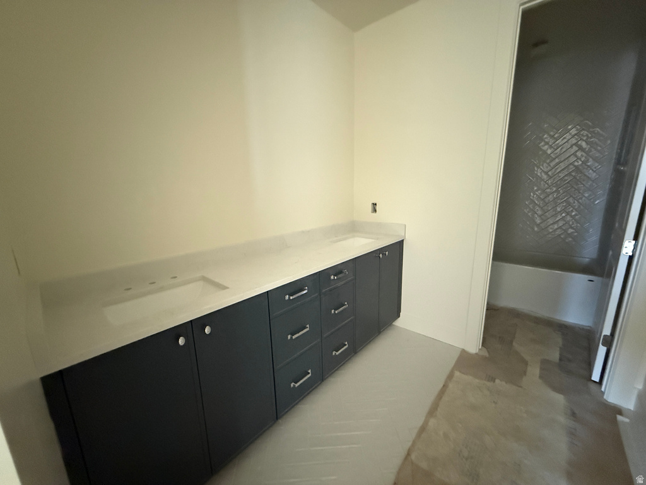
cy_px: 242
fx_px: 261
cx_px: 323
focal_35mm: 14
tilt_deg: -12.2
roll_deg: +1.5
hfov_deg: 102.1
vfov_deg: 85.7
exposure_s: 1/60
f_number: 2.2
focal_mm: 2.22
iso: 1250
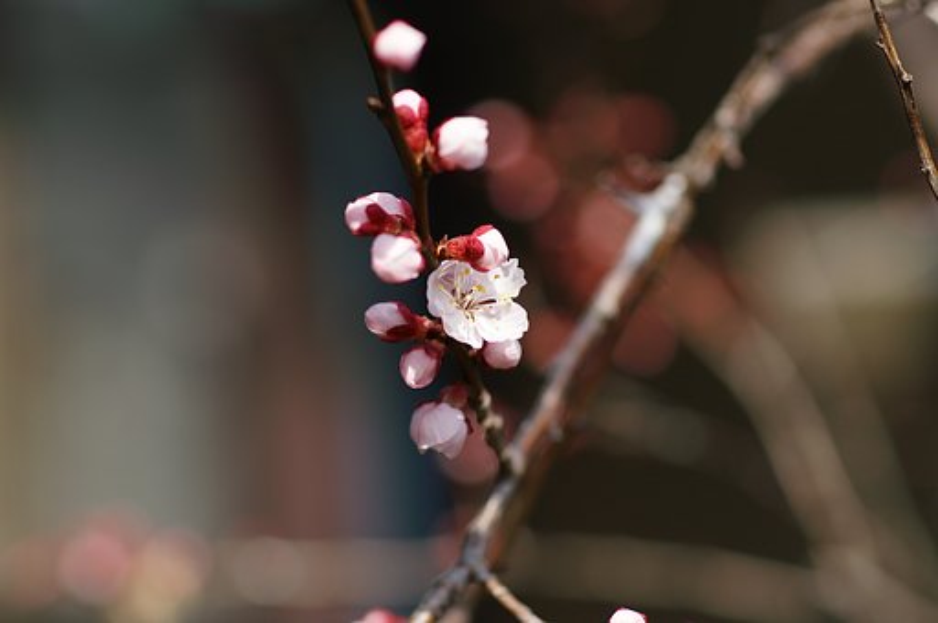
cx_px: 469
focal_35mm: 128
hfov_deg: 16.1
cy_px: 312
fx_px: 3318
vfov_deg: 10.7
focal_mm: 85
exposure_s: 1/2000
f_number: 2.8
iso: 200
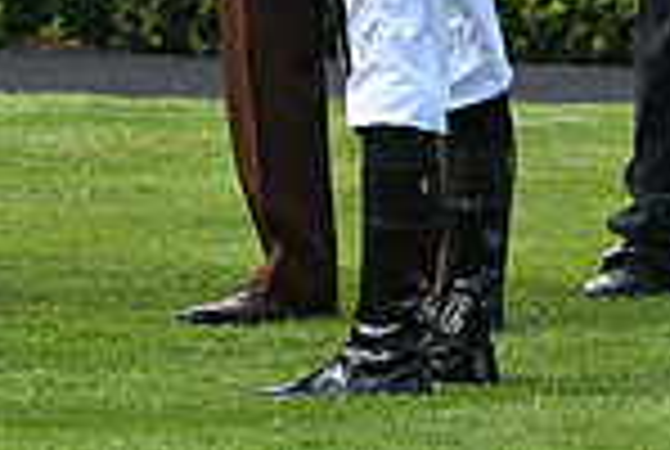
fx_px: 14471
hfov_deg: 2.7
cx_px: -76
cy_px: -412
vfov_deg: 1.8
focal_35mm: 776
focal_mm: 200
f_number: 6.3
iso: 400
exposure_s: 1/640
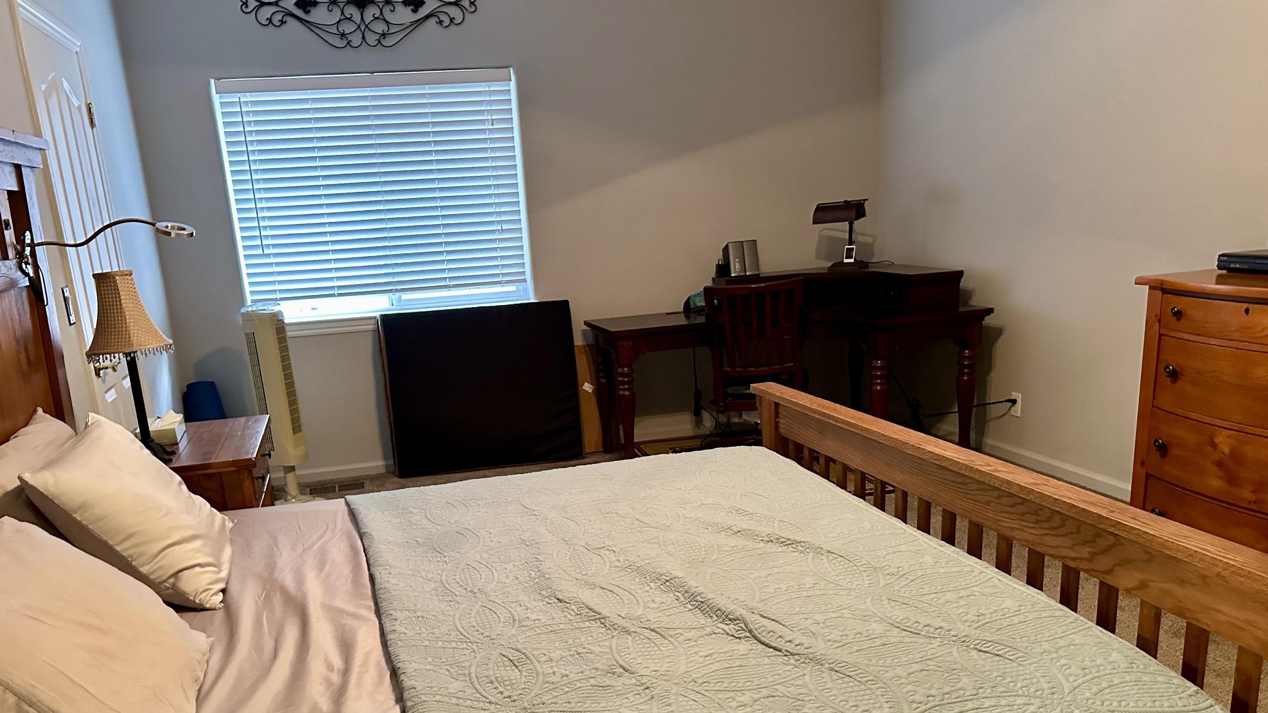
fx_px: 975
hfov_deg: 65.9
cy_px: 500
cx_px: 574
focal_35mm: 29
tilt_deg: -11.9
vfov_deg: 39.5
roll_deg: +3.1
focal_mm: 6.86
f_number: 1.78
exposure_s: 1/60
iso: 800
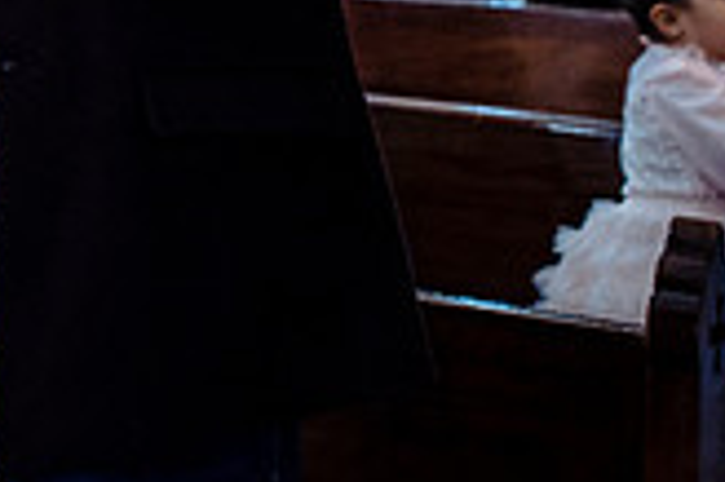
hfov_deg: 15.8
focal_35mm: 124
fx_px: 2495
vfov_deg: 10.5
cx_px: -195
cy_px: -316
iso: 2000
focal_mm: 35
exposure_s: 1/100
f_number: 3.5
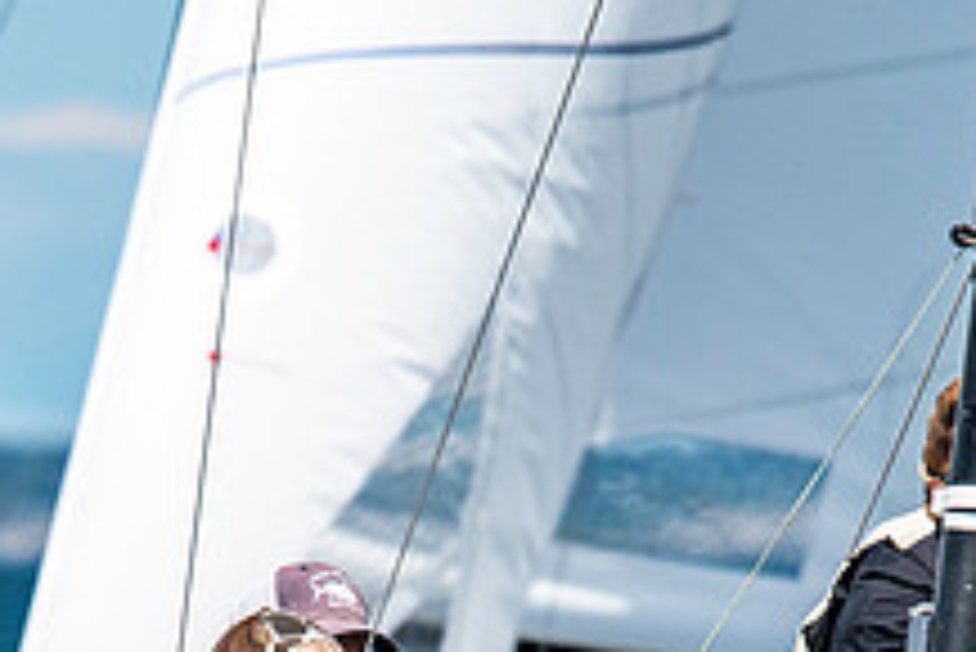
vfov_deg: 1.1
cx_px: 387
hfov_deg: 1.7
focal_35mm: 1201
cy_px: 852
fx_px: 32581
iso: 500
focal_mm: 300
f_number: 5.6
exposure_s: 1/5000
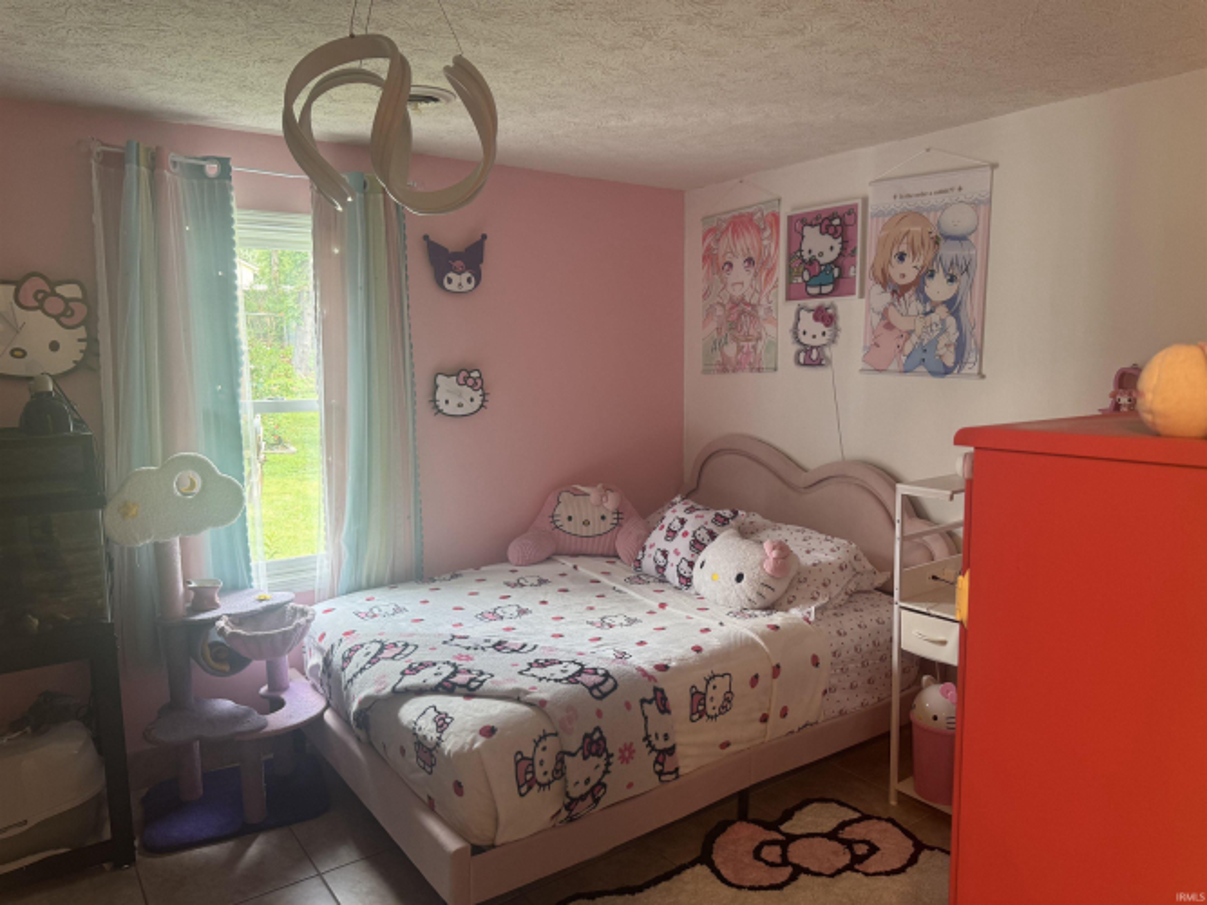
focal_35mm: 24
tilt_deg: -7.5
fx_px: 837
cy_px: 452
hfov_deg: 71.6
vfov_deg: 56.8
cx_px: 604
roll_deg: +0.6
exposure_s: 1/60
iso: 125
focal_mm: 6.76
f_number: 1.78
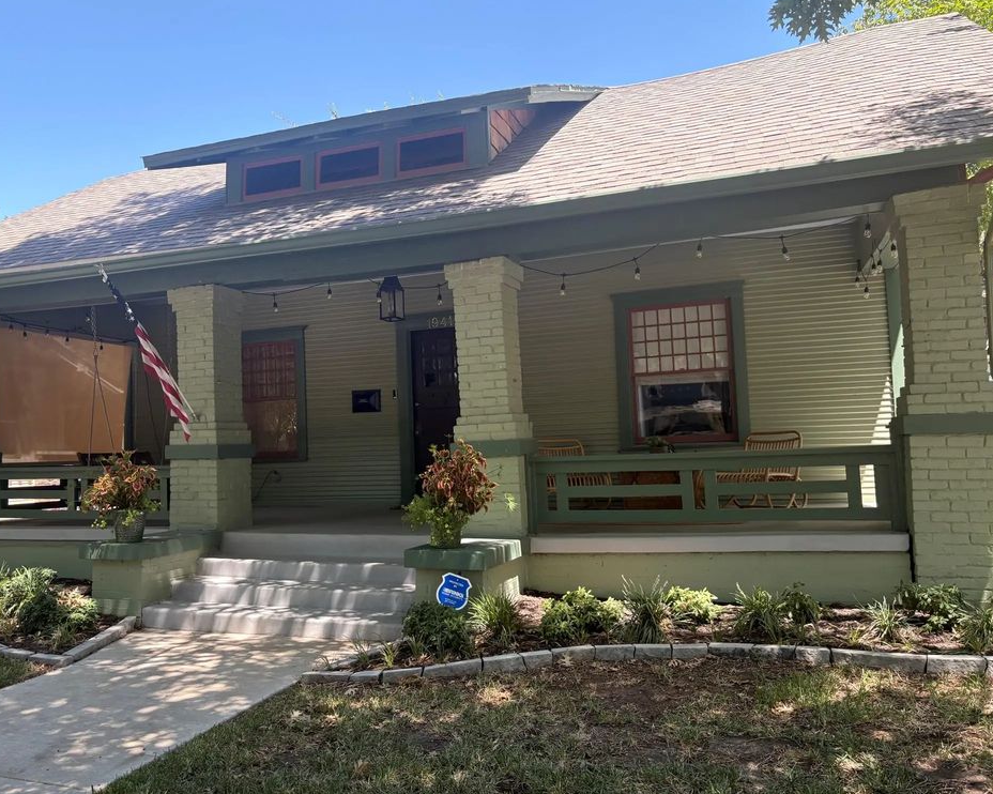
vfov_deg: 51.5
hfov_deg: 62.1
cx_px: 453
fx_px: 823
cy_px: 385
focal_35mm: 28
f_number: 1.6
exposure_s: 1/441
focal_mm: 5.96
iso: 64
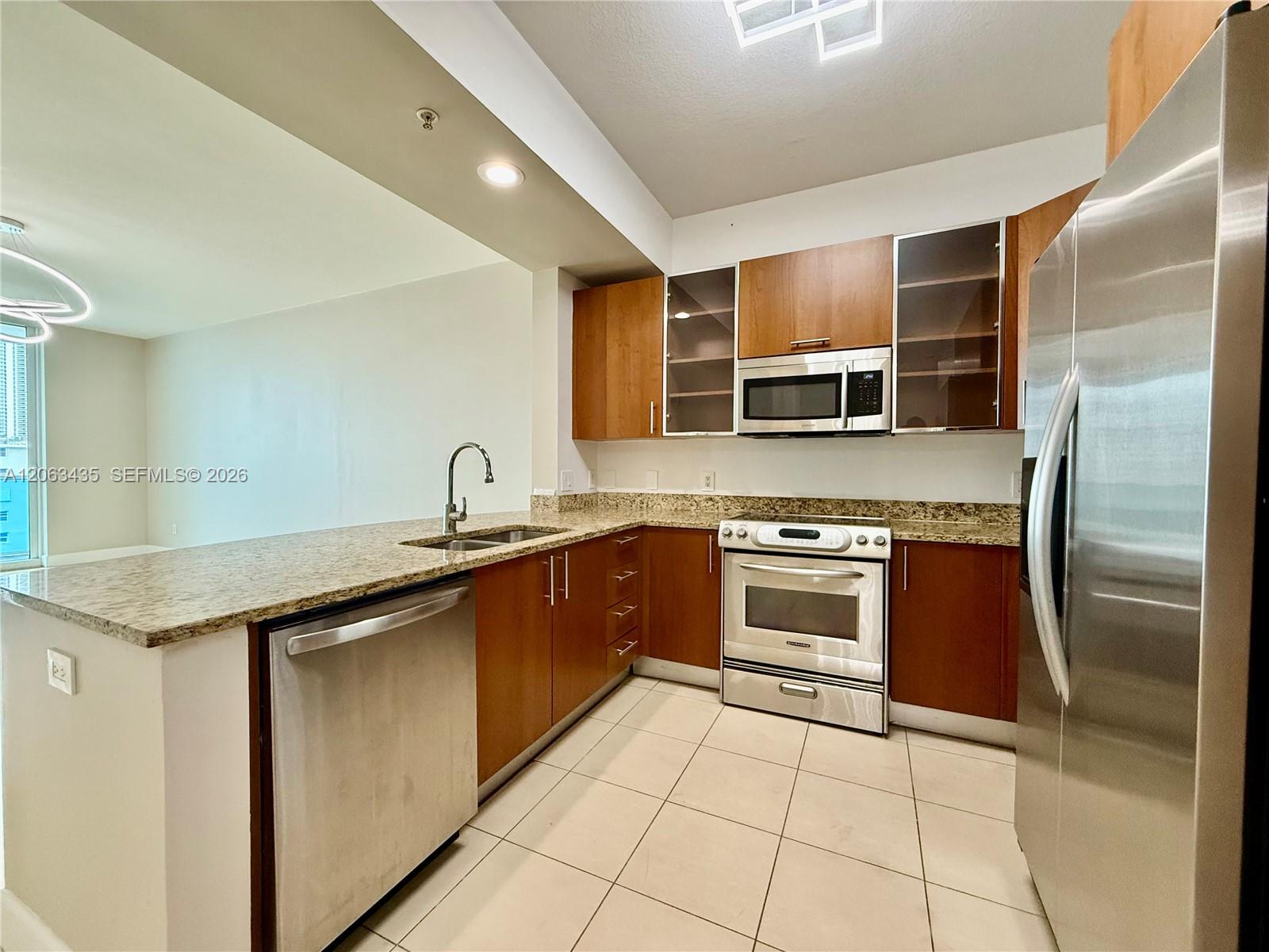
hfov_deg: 102.1
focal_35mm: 14
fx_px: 513
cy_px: 476
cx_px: 634
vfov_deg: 85.7
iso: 250
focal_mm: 2.22
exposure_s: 1/120
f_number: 2.2
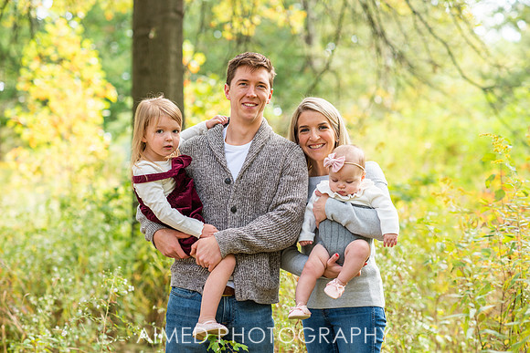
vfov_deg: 15.9
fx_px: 1267
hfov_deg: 23.6
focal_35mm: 86
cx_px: 265
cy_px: 176
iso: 100
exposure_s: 1/250
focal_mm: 85
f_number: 2.8
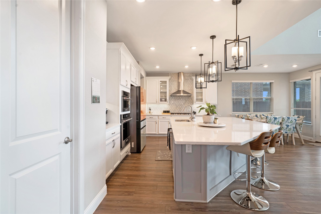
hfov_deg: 96.7
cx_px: 160
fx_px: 143
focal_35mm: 16
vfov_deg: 73.7
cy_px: 107
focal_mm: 16
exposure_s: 1/15
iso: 500
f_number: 9
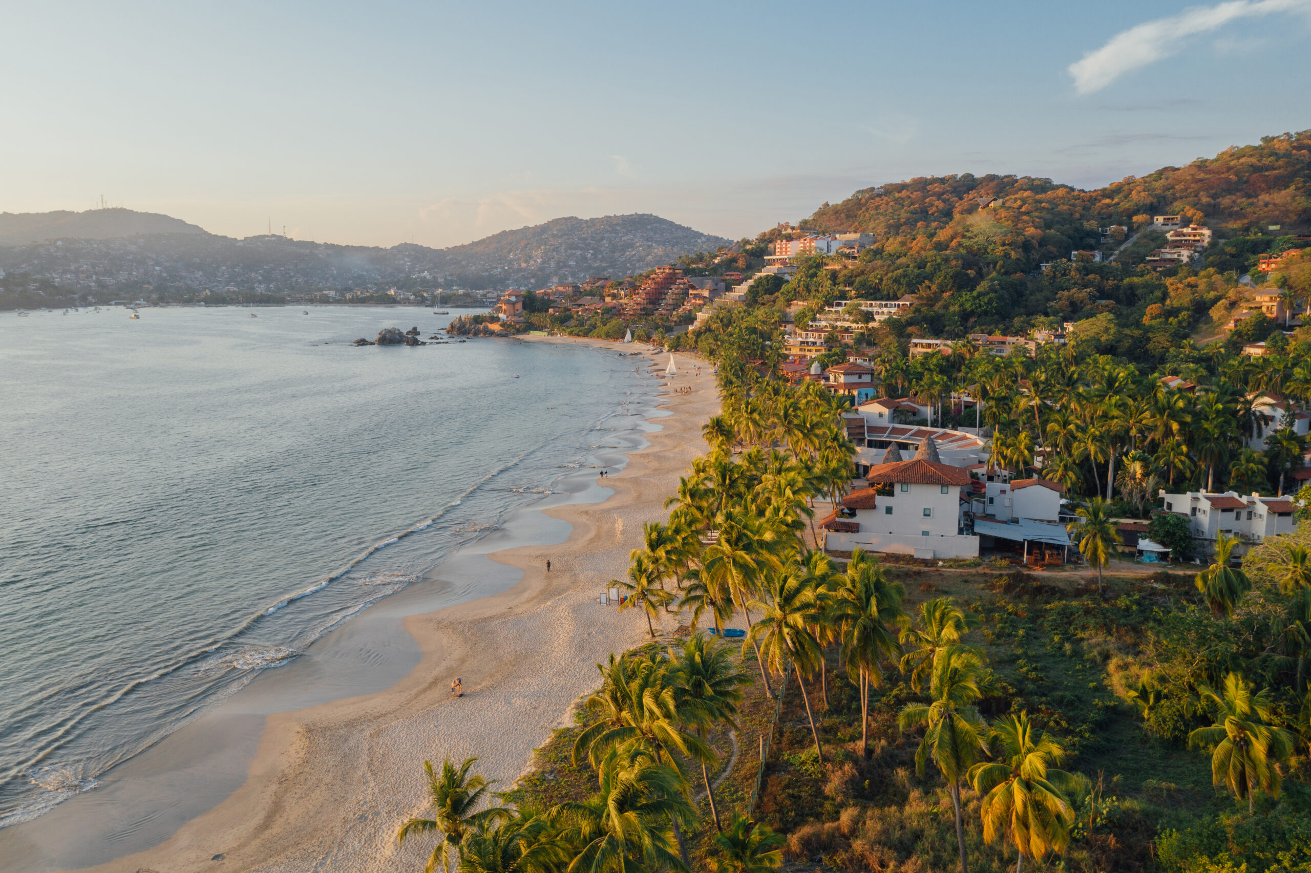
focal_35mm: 28
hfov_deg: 65.5
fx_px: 1019
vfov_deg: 46.4
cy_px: 436
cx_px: 656
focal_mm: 10.26
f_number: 5
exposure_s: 1/100
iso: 100
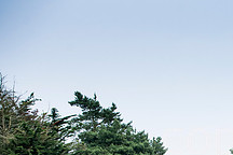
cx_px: 303
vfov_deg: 7.2
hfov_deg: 10.7
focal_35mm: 188
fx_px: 1217
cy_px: 207
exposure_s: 1/800
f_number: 6.3
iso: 400
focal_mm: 70
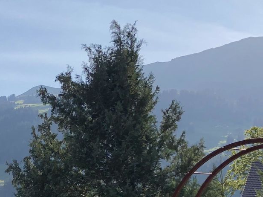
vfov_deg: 15.5
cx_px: 32
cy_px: 217
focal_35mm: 93
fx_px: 706
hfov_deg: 20.7
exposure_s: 1/1869
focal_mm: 3.99
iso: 20
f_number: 1.8
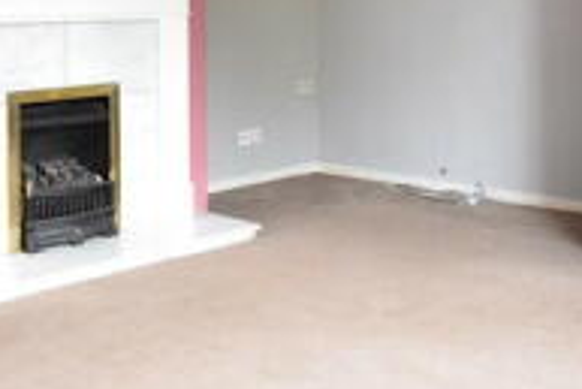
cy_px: -53
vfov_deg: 24.5
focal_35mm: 51
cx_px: 231
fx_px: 825
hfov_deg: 38.7
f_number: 4.5
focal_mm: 10
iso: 640
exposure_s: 1/40
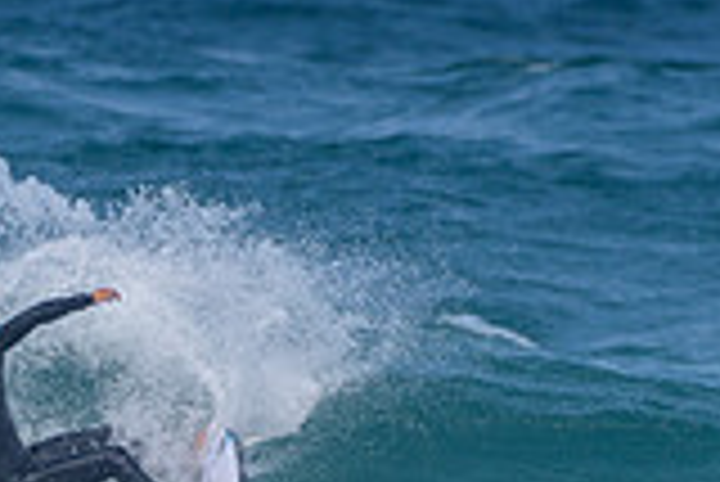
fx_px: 44399
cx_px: 318
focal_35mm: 2218
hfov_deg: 0.9
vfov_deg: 0.6
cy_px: 454
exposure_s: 1/2000
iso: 125
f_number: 5.6
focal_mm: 500
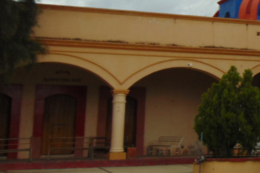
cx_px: 358
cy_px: 7
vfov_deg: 14.2
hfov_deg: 19.4
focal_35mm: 95
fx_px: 686
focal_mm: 5.8
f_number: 3.2
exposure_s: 1/640
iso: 80
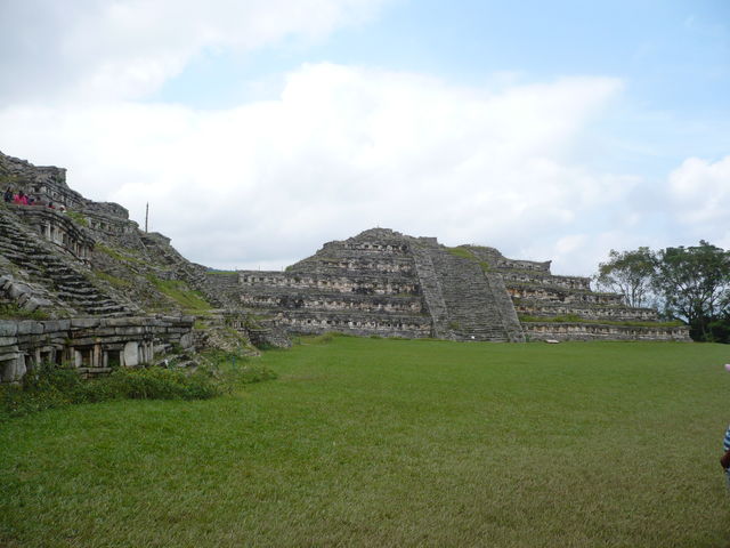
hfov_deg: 52.6
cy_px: 274
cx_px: 365
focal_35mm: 35
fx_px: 738
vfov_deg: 40.7
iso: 100
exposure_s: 1/1000
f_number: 2.8
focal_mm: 5.8
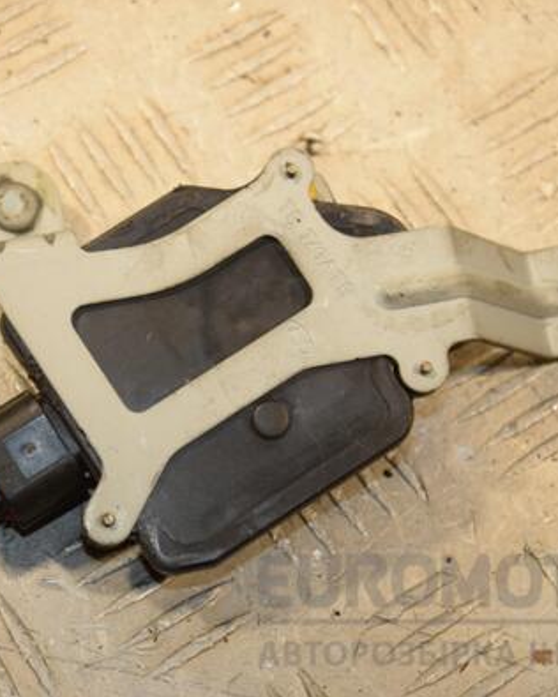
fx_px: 2560
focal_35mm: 124
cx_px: 224
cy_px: 346
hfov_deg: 12.4
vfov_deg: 15.5
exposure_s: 1/200
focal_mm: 58
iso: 800
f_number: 6.3
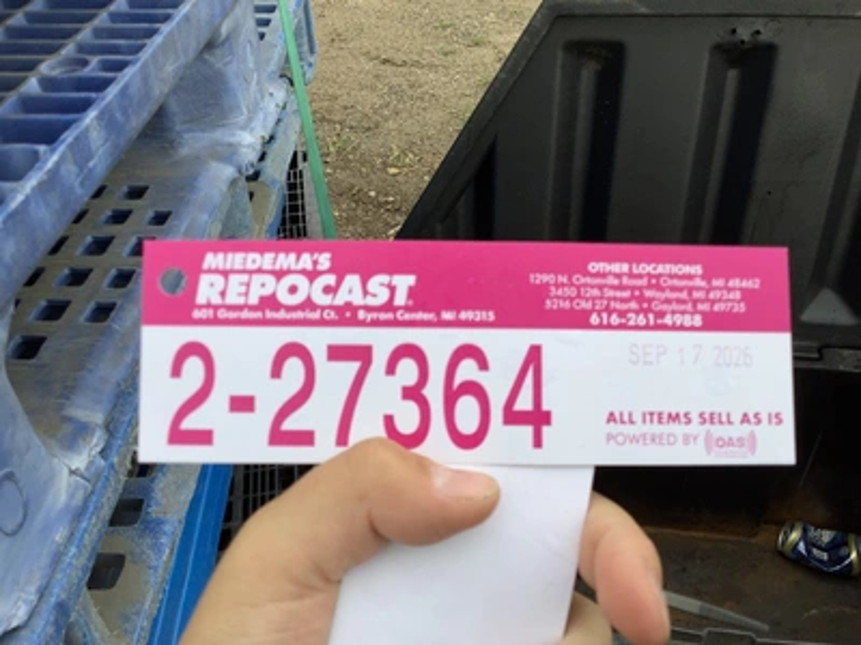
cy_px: 322
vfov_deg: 45.4
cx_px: 430
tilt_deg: -39.6
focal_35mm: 31
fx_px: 771
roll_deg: +3.8
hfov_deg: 58.4
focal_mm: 3.3
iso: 25
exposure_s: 1/172
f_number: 2.4
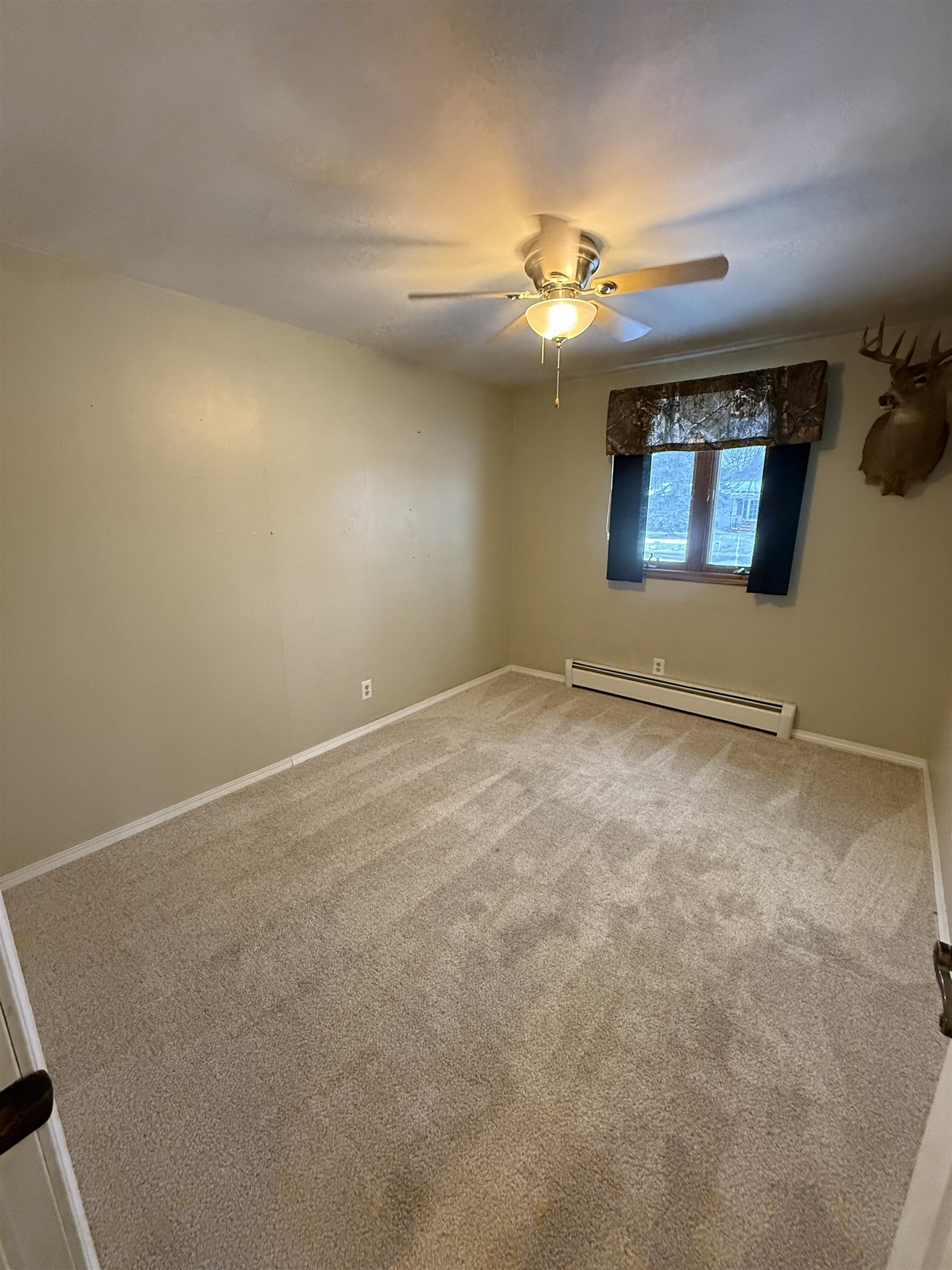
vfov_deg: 102.1
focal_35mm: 14
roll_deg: +0.3
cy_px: 635
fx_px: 513
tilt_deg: -14.4
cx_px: 476
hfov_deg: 85.7
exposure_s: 1/60
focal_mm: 2.22
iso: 500
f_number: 2.2
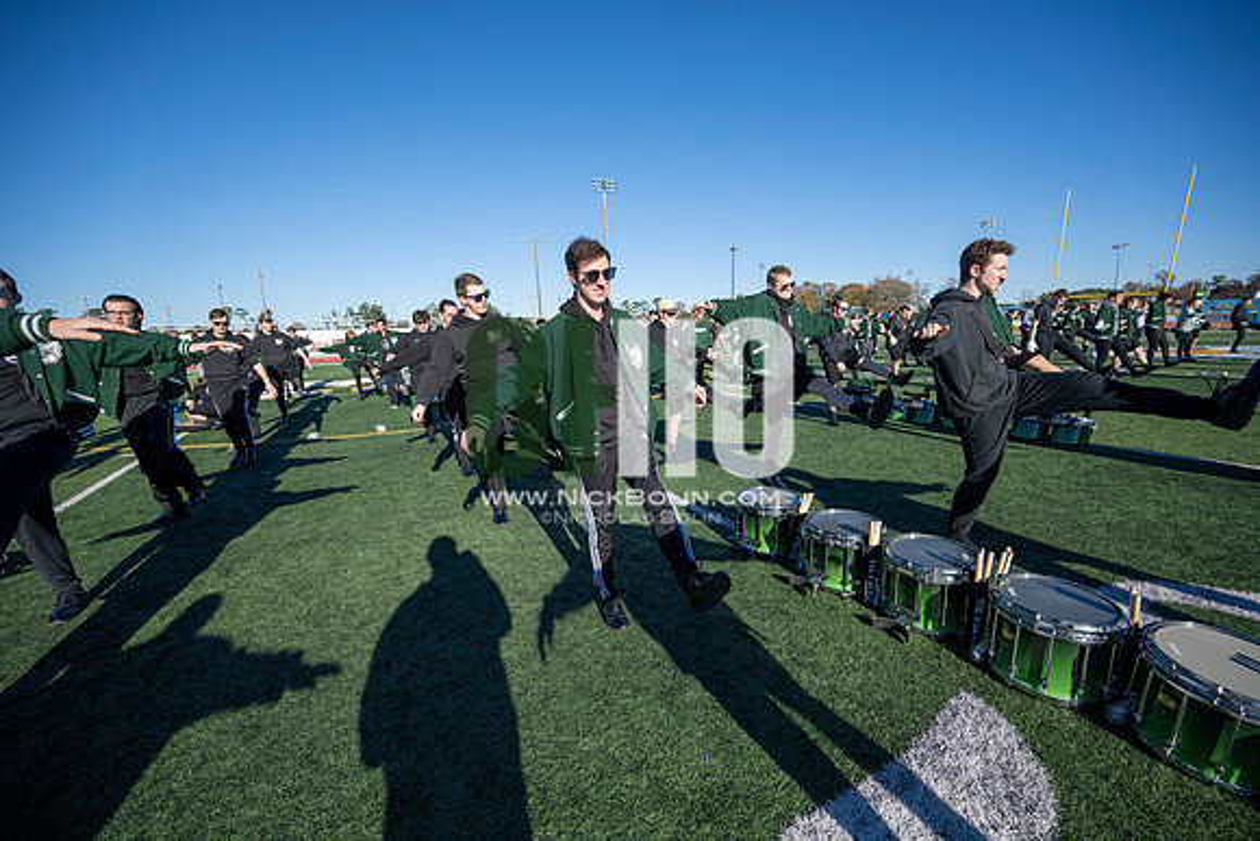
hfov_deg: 104.2
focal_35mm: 14
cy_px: 420
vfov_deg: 81.2
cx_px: 630
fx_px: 490
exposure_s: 1/2000
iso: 160
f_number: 4
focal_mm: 14
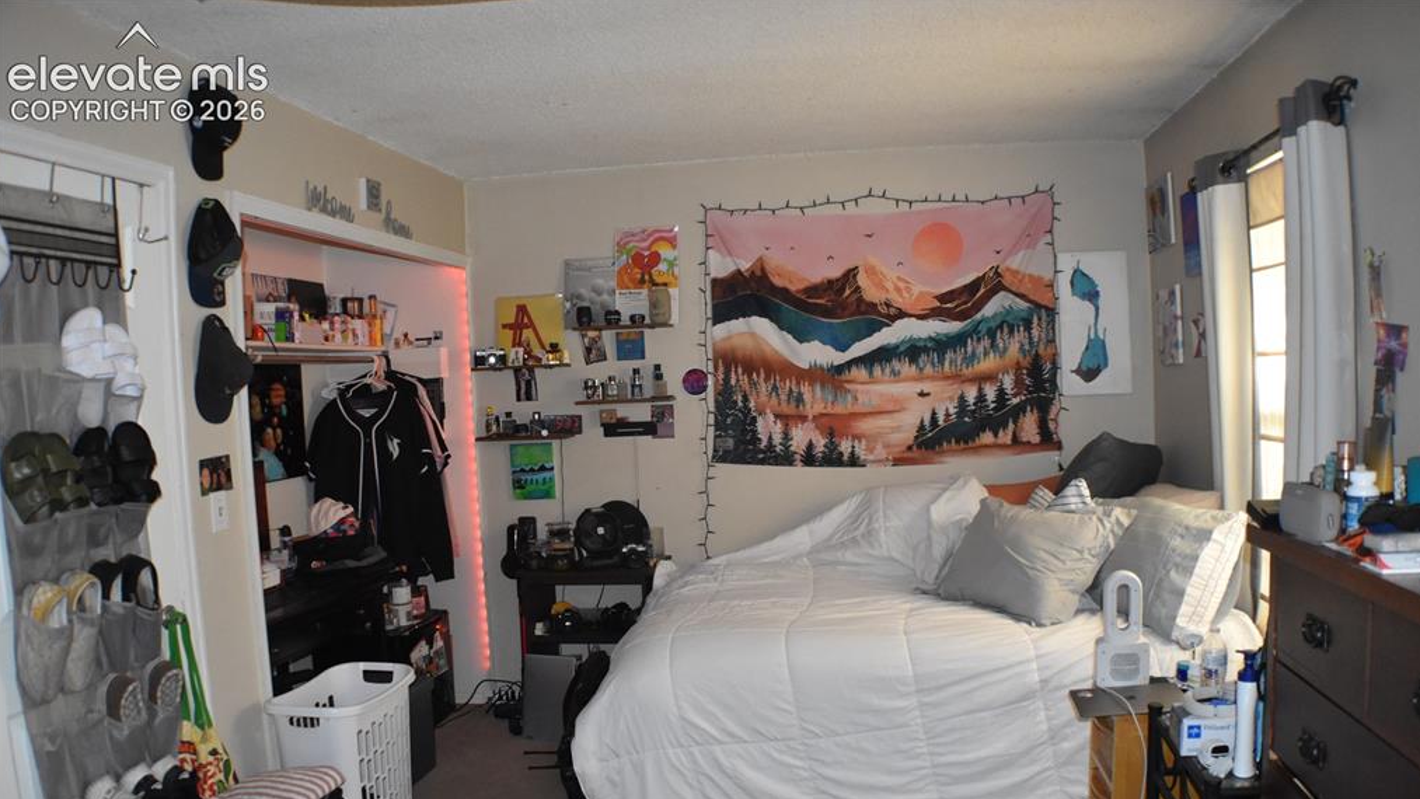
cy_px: 475
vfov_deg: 32.3
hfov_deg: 54.6
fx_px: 1376
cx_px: 712
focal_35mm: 37
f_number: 3.8
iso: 2500
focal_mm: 23
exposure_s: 1/60
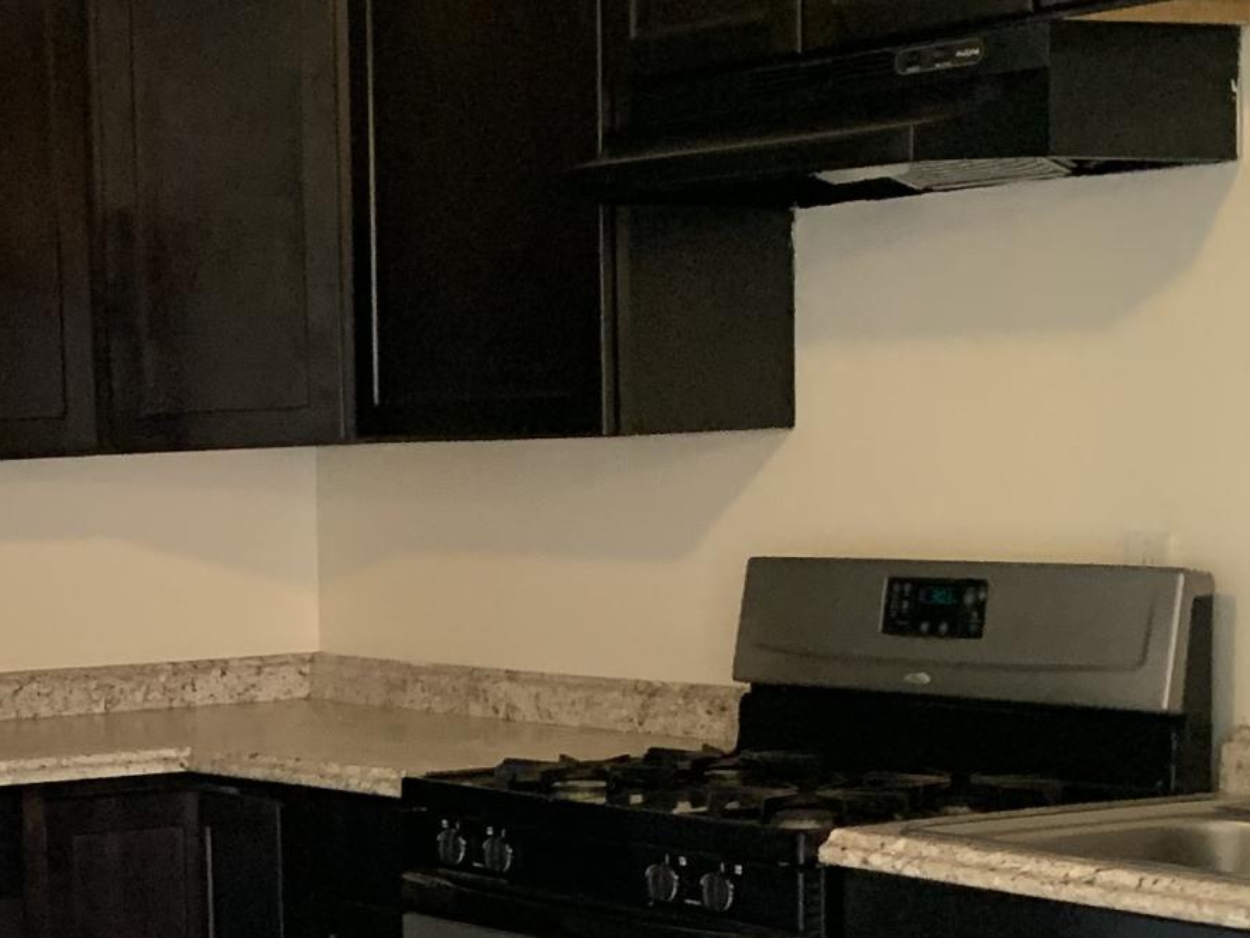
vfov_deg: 16.6
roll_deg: +2.2
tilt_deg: -6.3
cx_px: 35
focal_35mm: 88
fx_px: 3179
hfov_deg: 21.6
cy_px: 774
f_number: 1.8
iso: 320
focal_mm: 4.25
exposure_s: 1/60
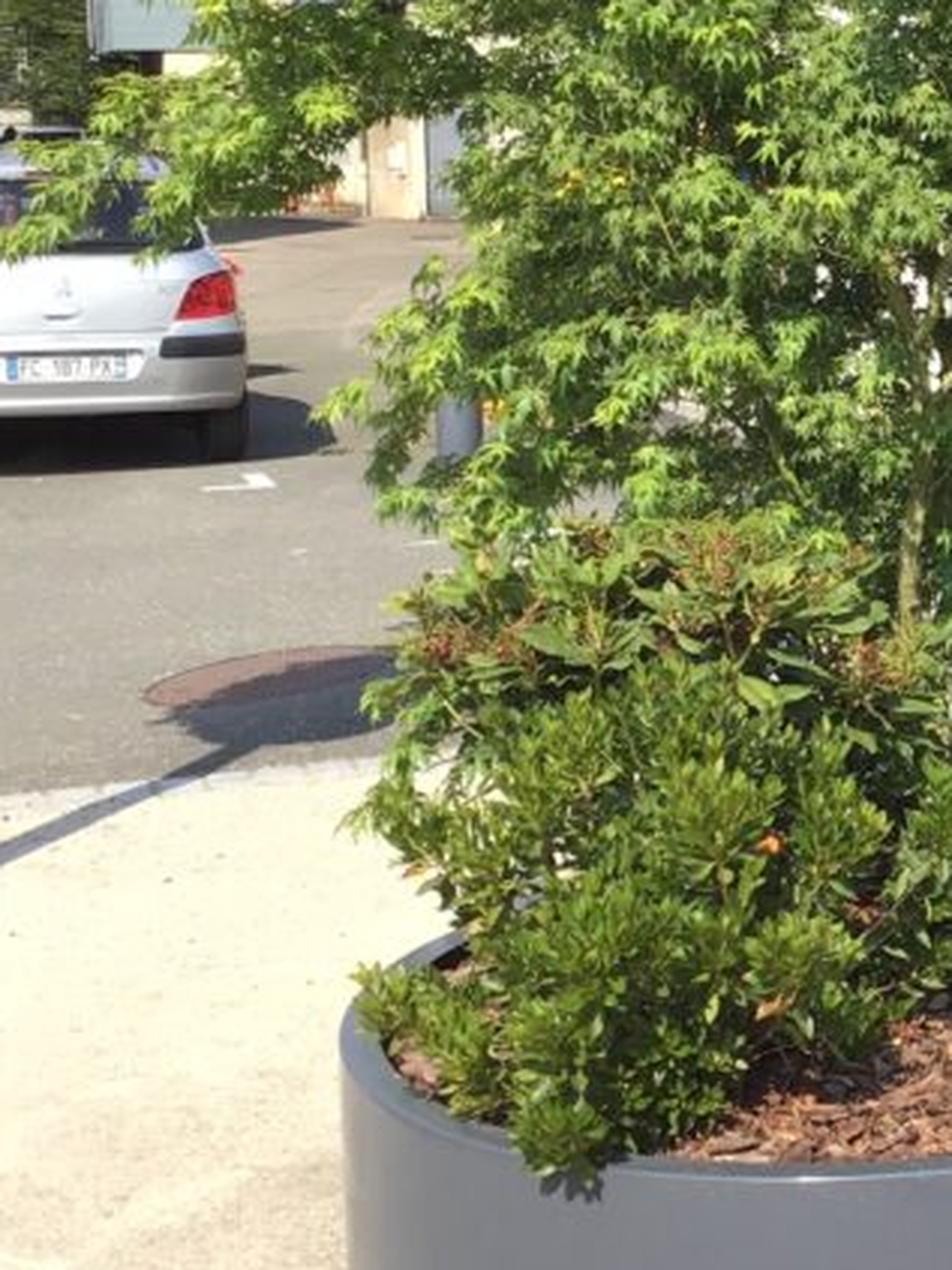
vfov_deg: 25.8
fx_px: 2752
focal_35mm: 75
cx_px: 1027
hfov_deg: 18.9
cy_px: 384
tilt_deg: -5.6
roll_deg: +1.7
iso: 25
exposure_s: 1/708
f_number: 2.4
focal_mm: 3.3
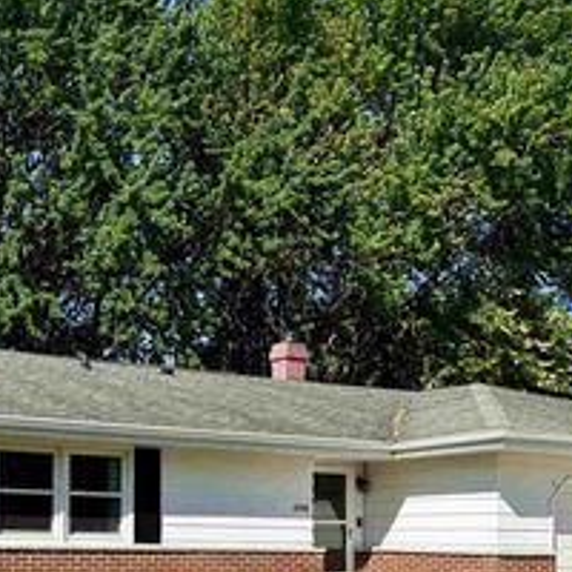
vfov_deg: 30.8
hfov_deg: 31.2
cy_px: 508
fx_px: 991
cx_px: 94
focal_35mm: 53
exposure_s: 1/4405
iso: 80
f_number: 1.78
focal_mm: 6.76
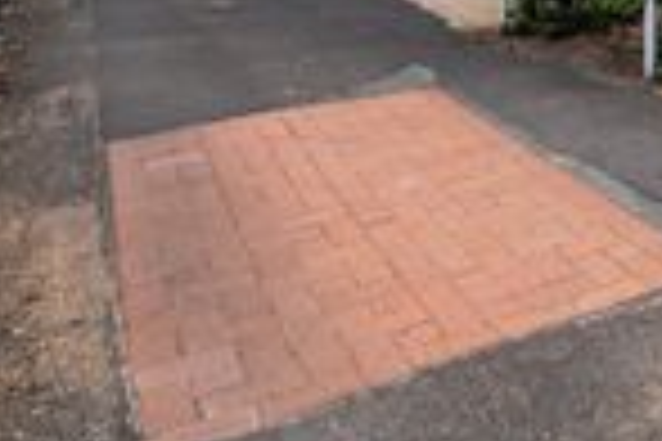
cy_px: -205
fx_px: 883
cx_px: 766
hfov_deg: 34.2
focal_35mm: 48
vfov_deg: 23.1
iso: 100
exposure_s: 1/100
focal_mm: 10
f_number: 8
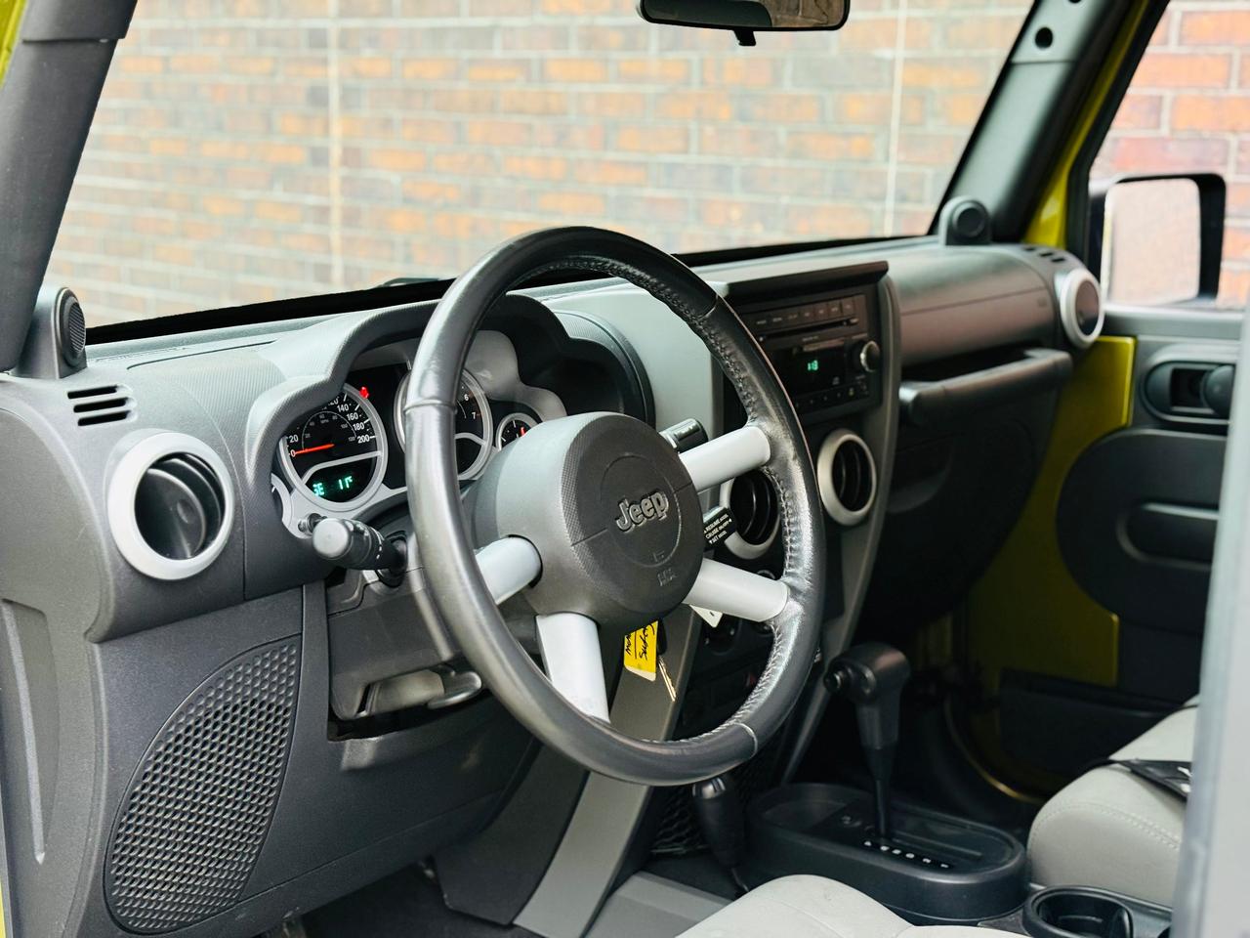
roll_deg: -1.8
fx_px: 1733
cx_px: 625
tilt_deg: -10.9
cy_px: 469
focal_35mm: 48
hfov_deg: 39.7
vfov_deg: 30.3
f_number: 1.78
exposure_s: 1/45
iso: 250
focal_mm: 6.76
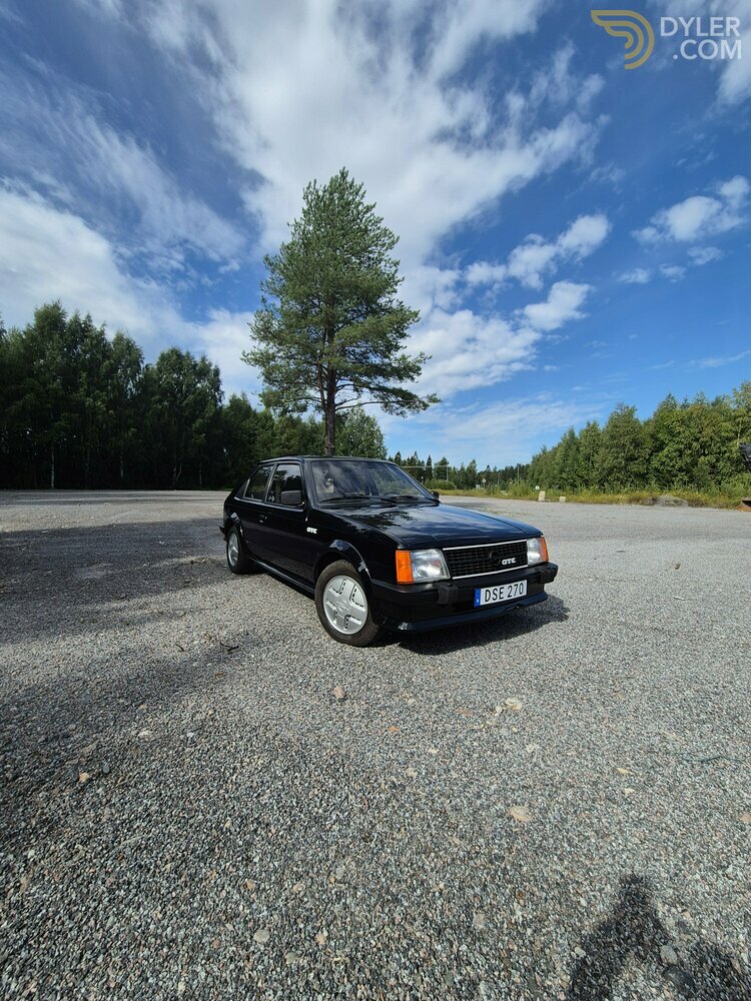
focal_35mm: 13
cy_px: 500
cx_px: 376
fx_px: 376
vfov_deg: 106.2
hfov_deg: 89.9
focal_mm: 2.2
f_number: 2.2
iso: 50
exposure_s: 1/2352
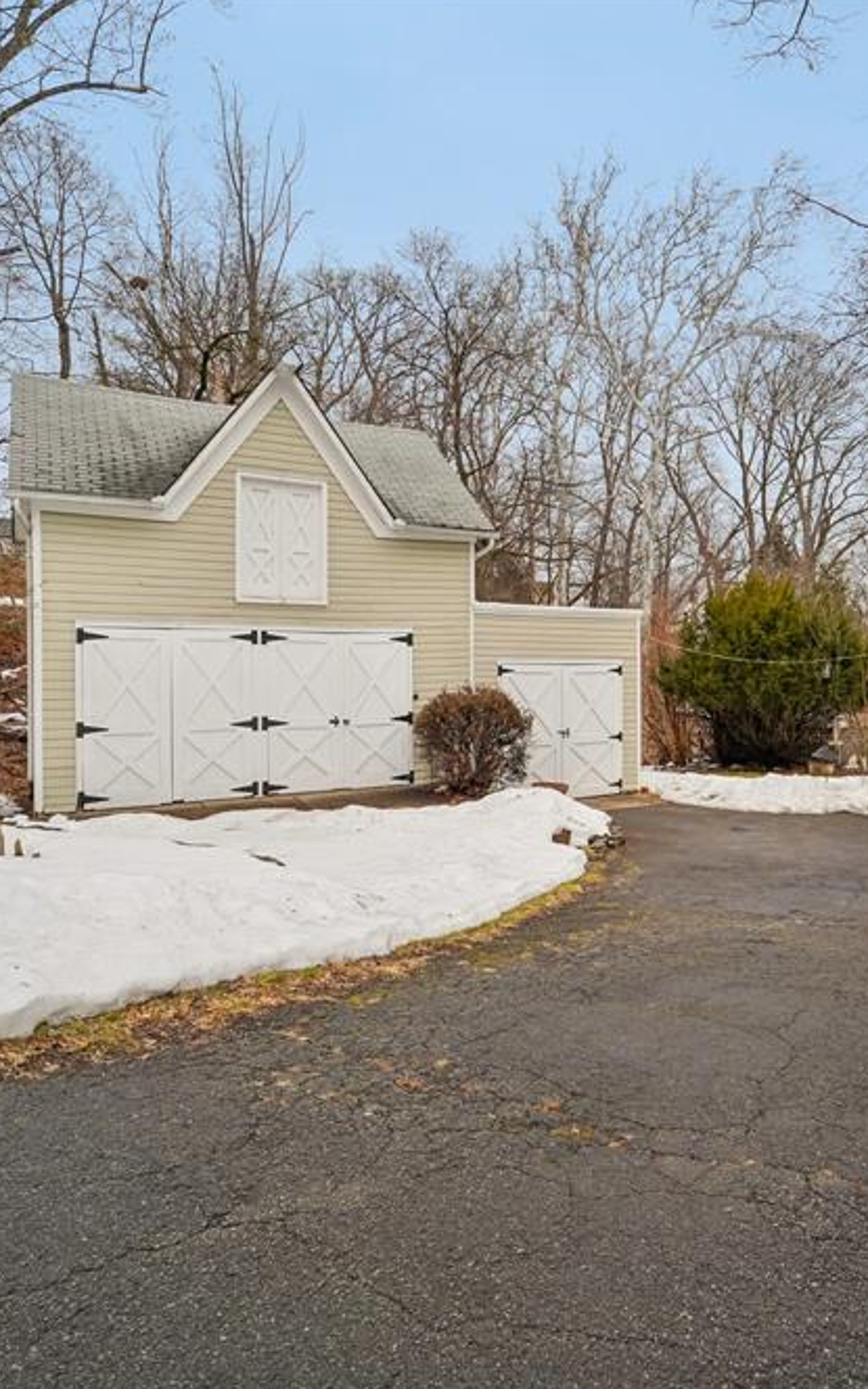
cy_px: 705
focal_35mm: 22
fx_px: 833
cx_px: 627
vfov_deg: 79.6
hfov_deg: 53.1
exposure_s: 1/500
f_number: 8
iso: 400
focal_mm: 14
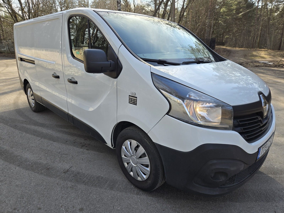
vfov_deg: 58.9
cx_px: 142
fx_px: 189
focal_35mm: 23
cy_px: 106
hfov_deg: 73.9
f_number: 1.8
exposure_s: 1/1314
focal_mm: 5.4
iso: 80
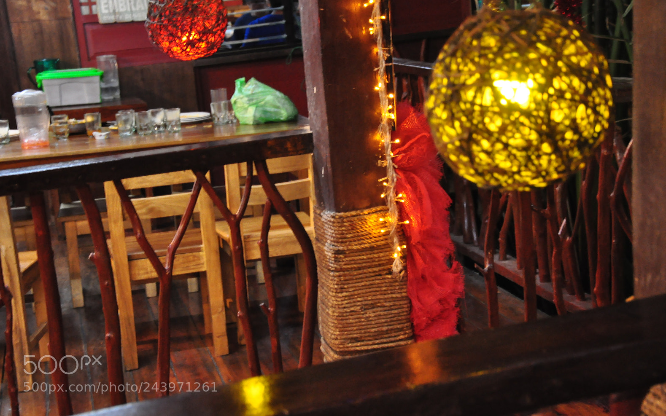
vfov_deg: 20.0
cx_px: 334
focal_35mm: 65
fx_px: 1180
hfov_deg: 31.5
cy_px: 196
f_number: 5.6
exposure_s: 1/8
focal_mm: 42
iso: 1600
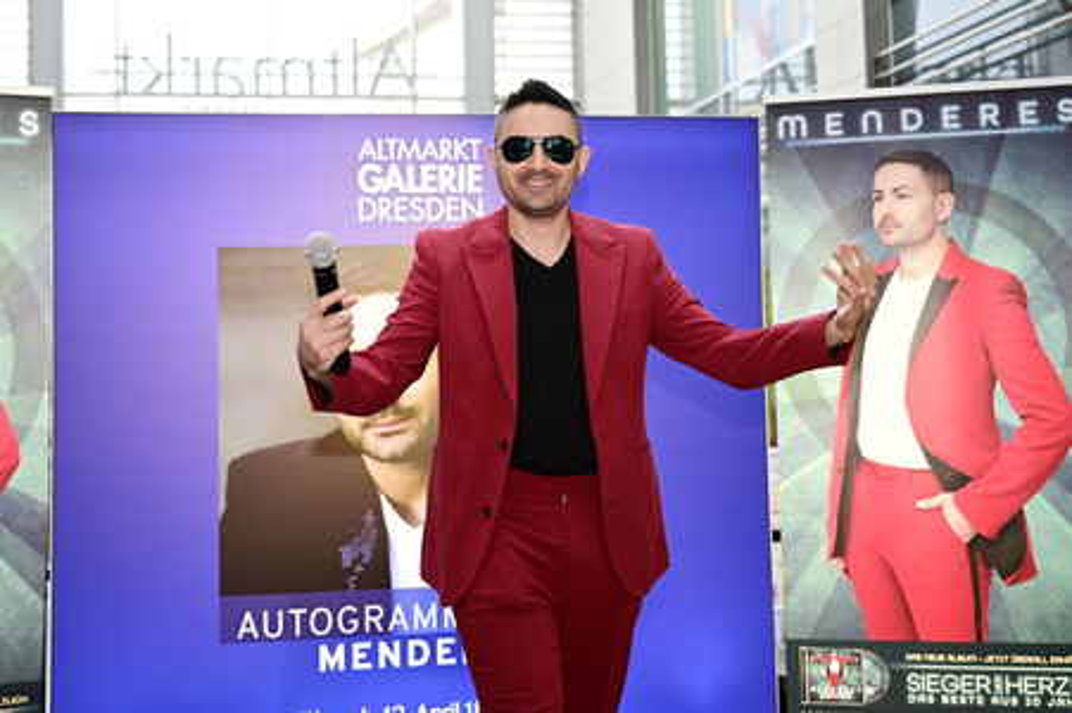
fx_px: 1071
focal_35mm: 36
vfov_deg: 36.8
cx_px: 536
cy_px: 356
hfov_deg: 53.2
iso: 640
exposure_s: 1/200
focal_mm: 36
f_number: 2.8
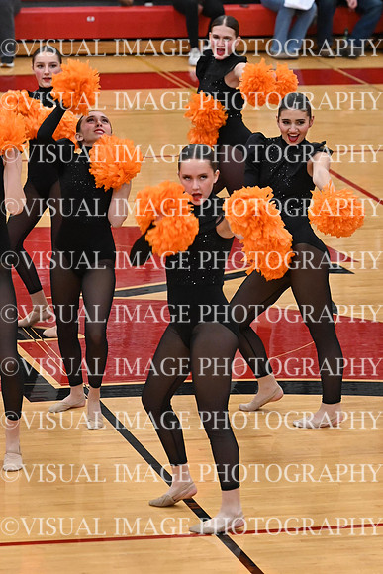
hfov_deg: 6.8
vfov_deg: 10.2
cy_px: 287
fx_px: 3221
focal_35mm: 202
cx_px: 192
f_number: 4
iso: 8000
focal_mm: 135
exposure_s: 1/400
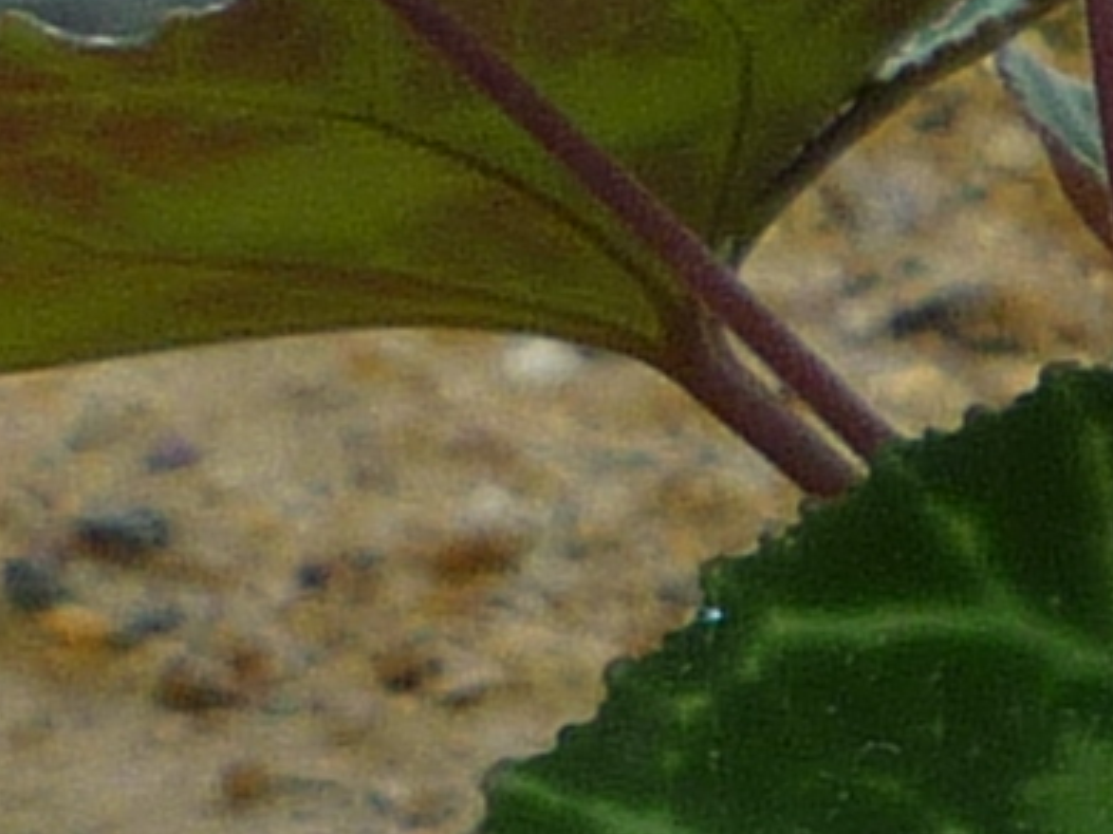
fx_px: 7586
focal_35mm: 236
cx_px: 2989
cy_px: 427
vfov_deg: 6.3
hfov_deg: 7.6
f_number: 2.8
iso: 100
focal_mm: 4.4
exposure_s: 1/160
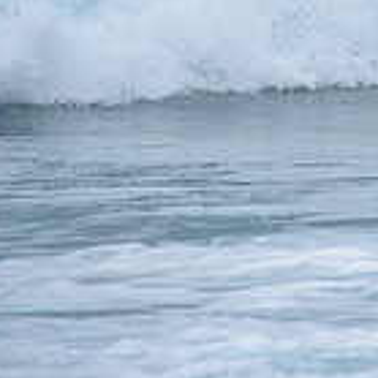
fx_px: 21892
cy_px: -67
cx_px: 756
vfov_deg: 1.0
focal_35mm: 1772
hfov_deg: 1.0
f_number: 5.6
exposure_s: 1/2000
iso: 280
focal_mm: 500
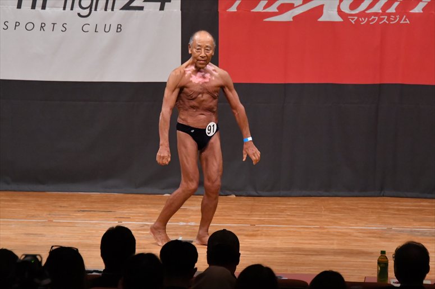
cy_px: 144
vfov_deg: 5.4
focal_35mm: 255
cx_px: 218
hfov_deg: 8.1
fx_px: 3080
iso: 6400
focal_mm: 170
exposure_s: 1/400
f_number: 5.6
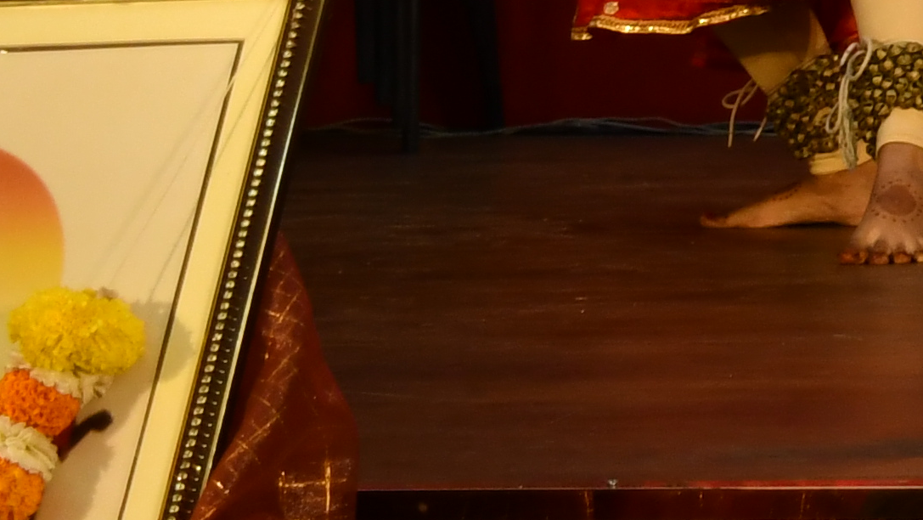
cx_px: 2164
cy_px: -658
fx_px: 4333
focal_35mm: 177
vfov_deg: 6.6
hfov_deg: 10.6
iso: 560
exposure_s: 1/250
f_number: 3.5
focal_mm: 22
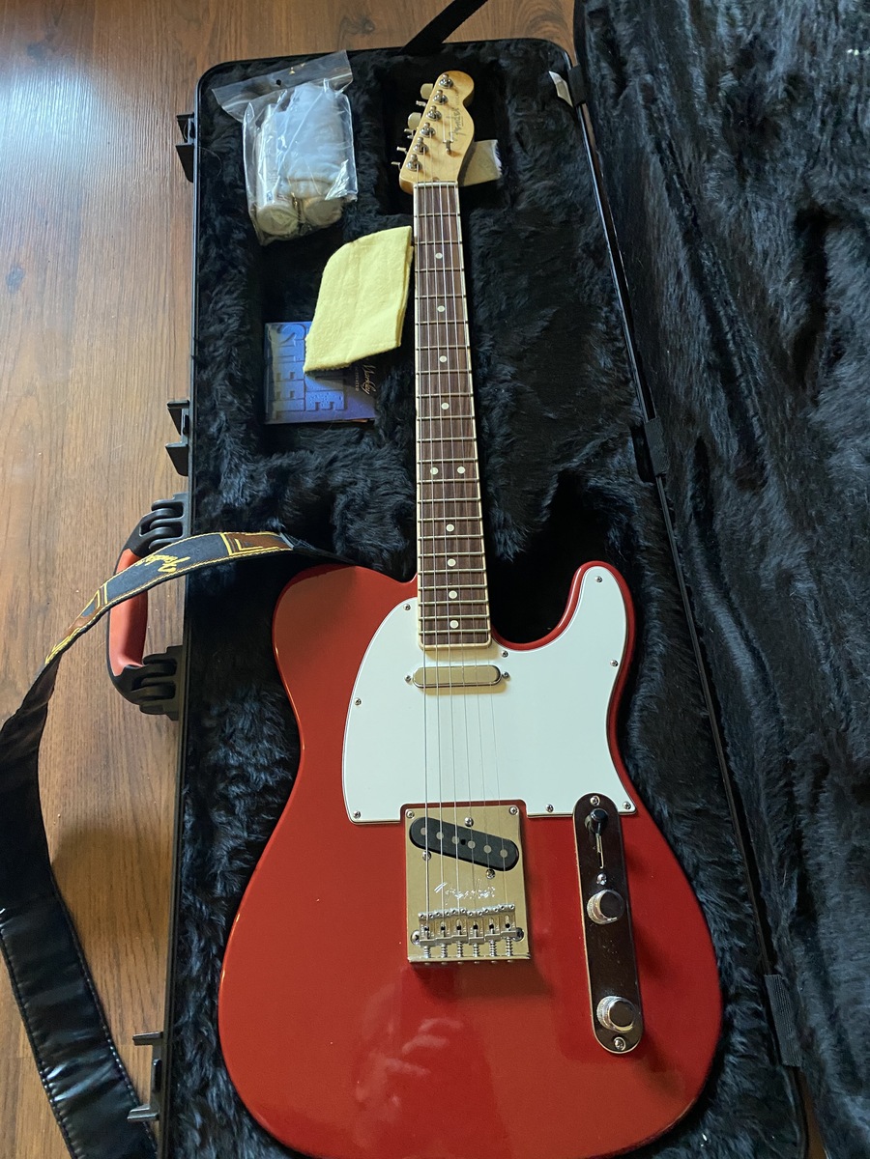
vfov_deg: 67.3
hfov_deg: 53.1
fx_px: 871
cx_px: 435
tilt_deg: -65.4
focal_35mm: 26
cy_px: 580
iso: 640
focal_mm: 4.25
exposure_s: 1/30
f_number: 1.8
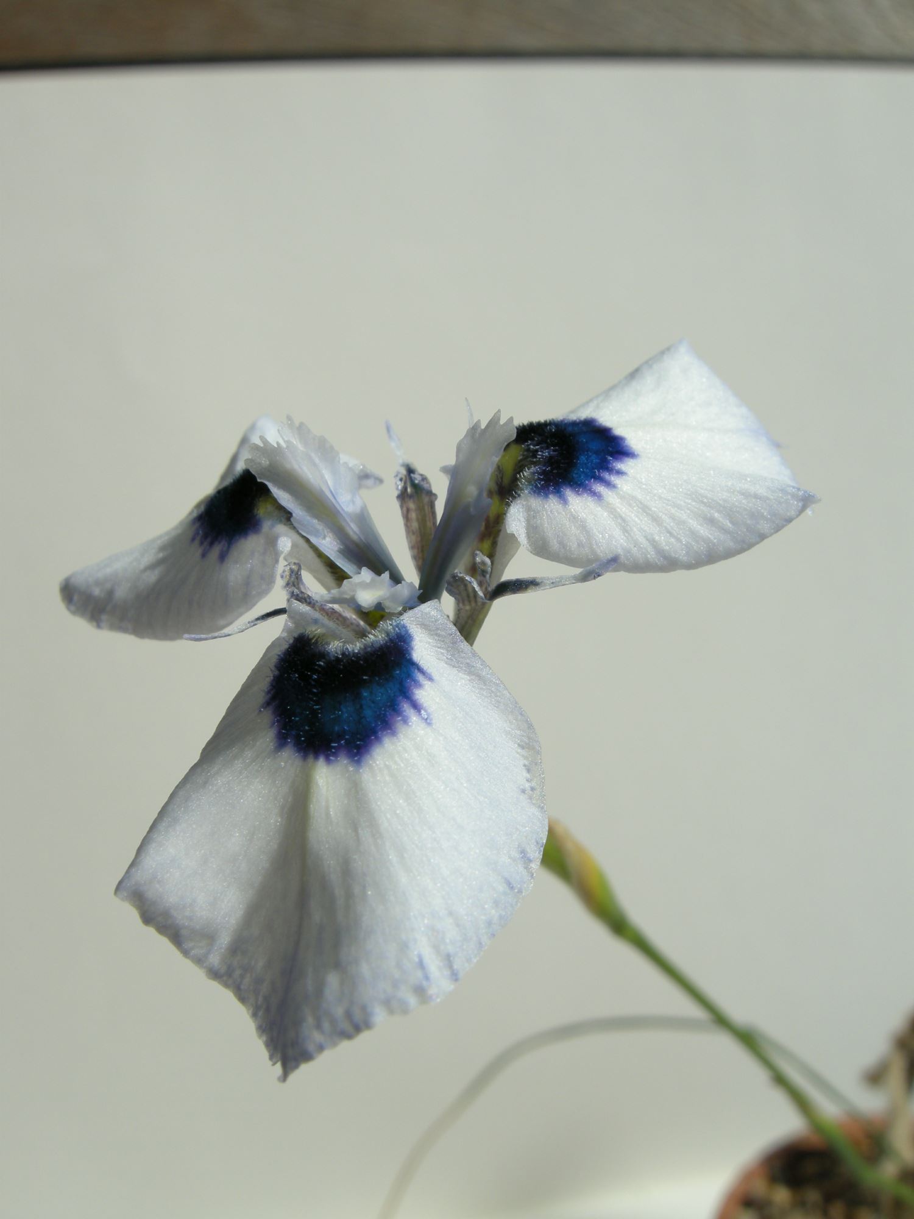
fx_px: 1232
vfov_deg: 52.6
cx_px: 457
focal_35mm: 35
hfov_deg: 40.7
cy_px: 610
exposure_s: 1/337
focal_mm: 7.5
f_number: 6.8
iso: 64
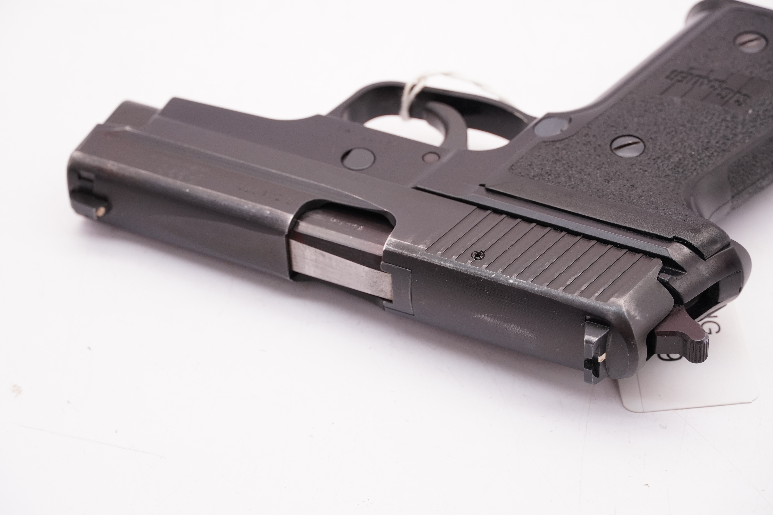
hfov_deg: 19.2
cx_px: 386
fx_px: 2287
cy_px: 258
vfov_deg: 12.9
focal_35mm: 106
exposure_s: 1/125
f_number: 5.6
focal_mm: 71
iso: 500
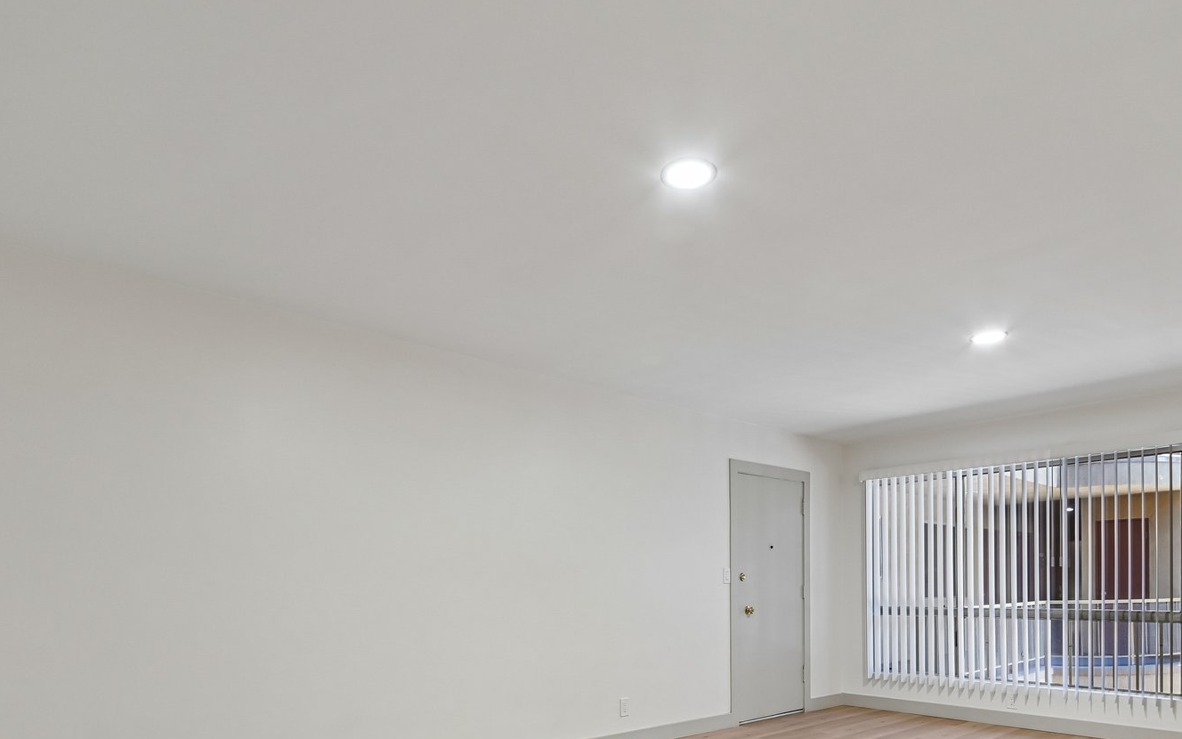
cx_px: 595
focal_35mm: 22
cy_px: 590
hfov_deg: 79.7
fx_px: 709
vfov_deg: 51.6
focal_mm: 14
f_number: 8
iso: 250
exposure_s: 1/3.33
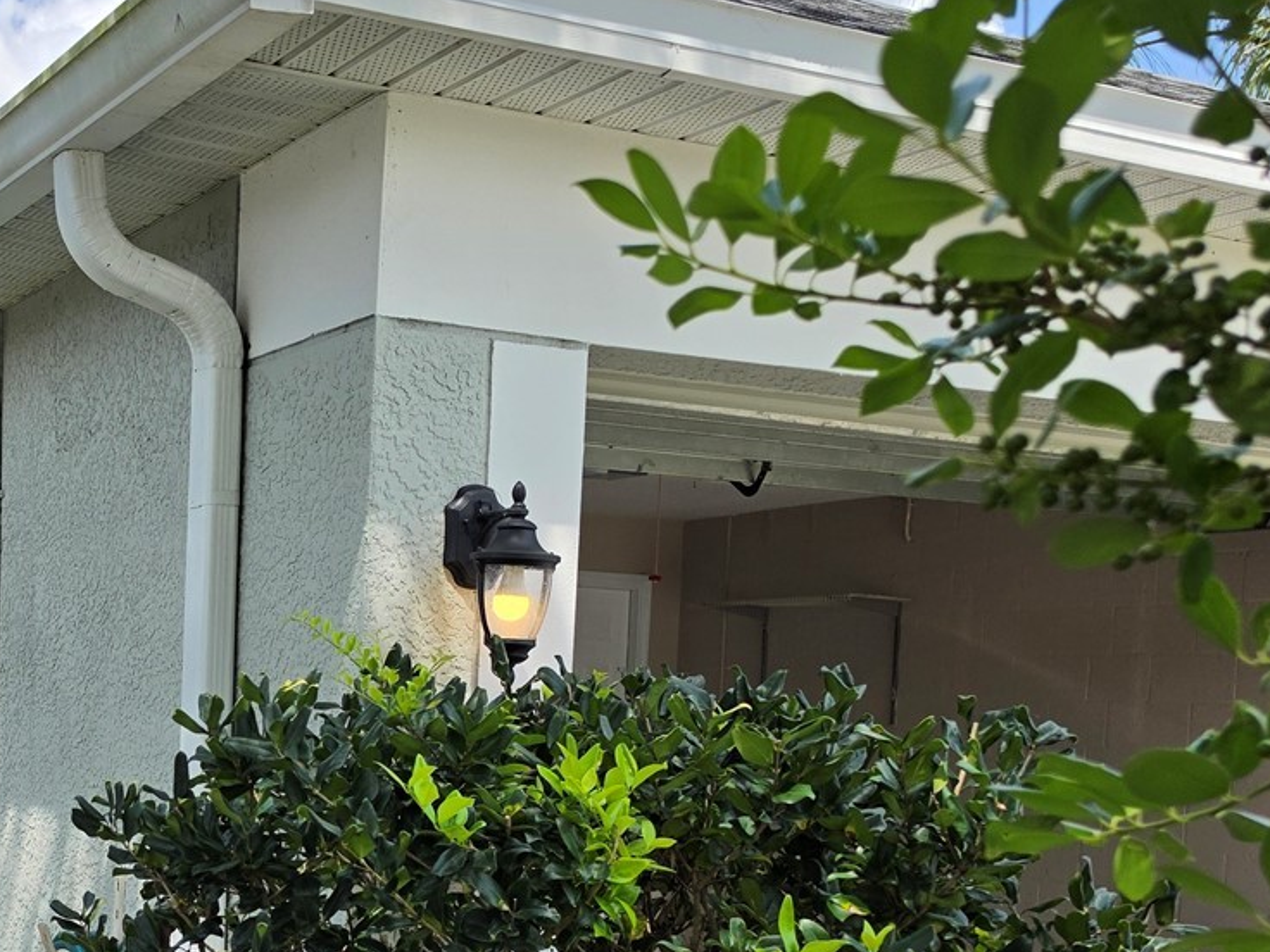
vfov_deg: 28.3
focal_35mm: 50
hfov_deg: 36.0
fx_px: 1834
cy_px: 809
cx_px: 138
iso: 64
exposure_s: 1/5775
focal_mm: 6.5
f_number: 1.4
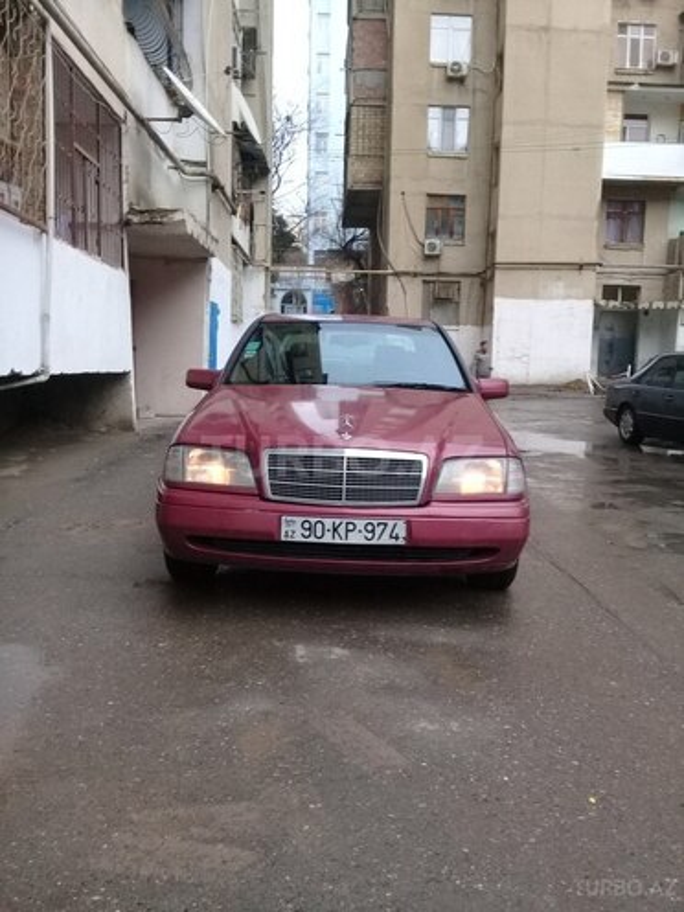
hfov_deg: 45.4
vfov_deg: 58.4
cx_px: 342
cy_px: 456
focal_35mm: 31
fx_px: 817
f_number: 2.2
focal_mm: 3.3
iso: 125
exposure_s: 1/33
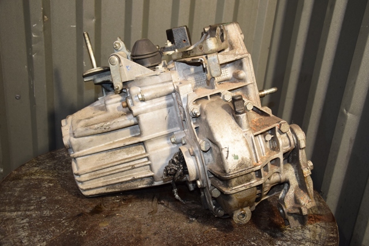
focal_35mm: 38
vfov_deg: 35.5
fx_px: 384
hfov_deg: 51.3
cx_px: 184
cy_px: 123
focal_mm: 25
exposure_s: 1/100
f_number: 5
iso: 800
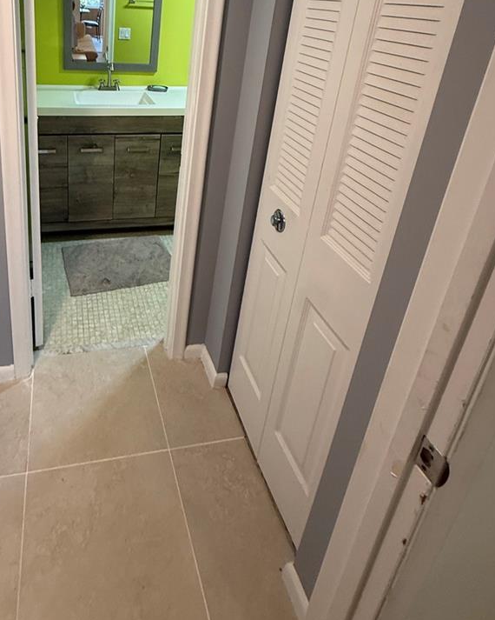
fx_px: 421
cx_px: 141
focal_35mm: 23
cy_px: 136
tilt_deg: -20.0
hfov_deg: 58.5
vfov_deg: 66.8
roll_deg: -2.9
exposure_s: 1/60
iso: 200
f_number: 2.2
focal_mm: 2.22
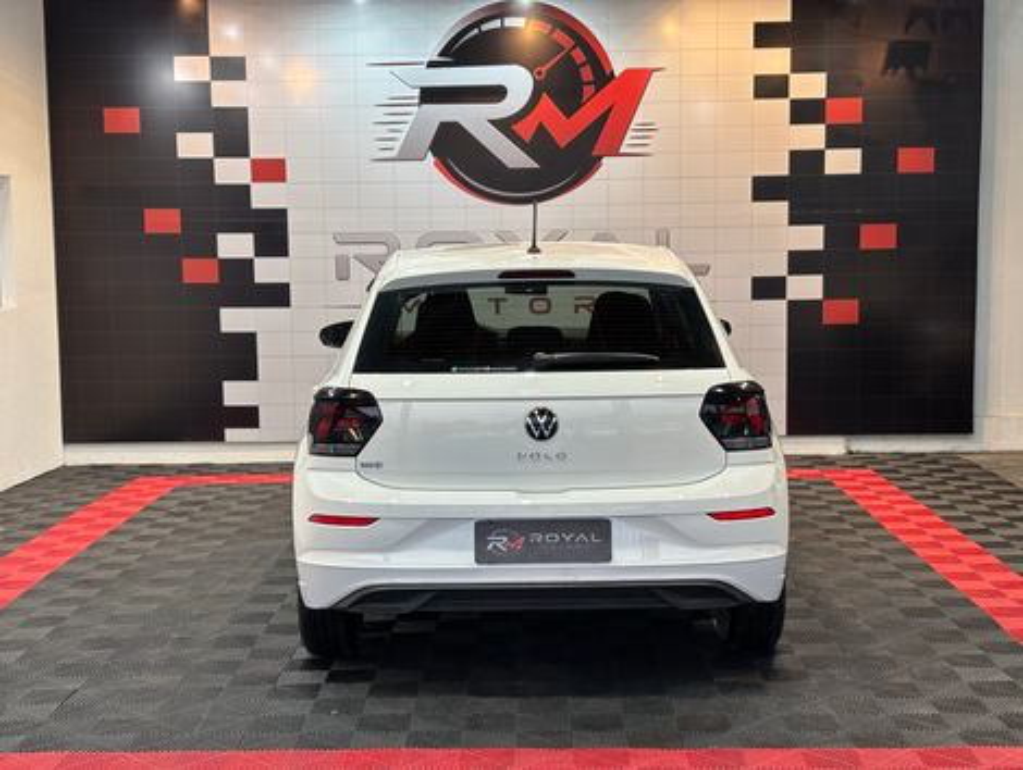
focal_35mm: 52
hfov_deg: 36.8
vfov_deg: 28.1
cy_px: 385
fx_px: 1539
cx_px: 512
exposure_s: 1/60
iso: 40
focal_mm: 5.96
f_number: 1.6
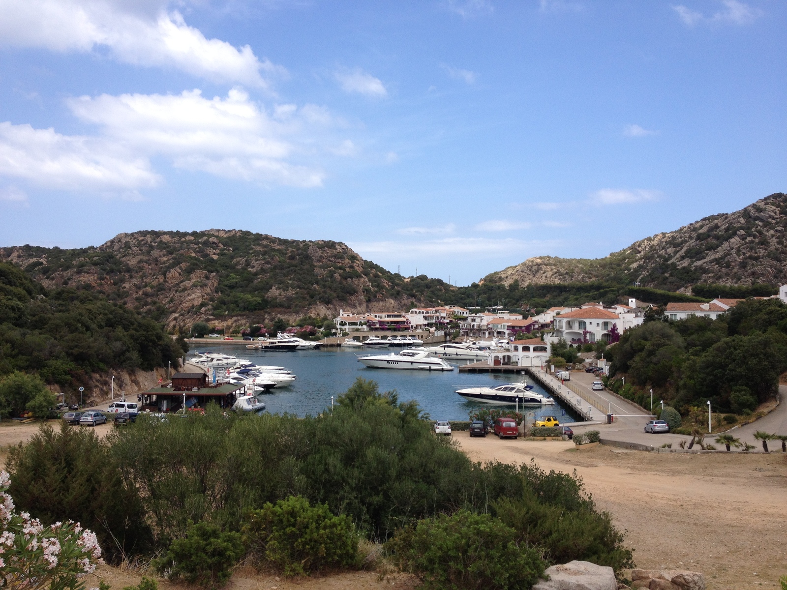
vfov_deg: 40.7
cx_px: 394
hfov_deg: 52.6
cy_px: 295
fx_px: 796
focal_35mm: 35
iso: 50
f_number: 2.4
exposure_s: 1/1227
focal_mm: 4.28
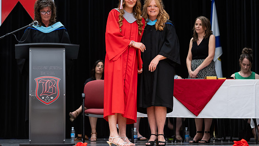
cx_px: 130
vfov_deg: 10.5
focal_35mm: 116
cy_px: 63
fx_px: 797
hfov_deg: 18.5
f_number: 2.8
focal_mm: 85
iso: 1000
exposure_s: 1/200
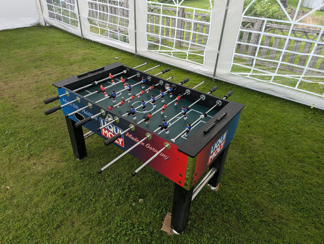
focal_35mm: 24
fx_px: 225
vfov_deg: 56.9
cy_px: 122
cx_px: 162
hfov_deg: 71.5
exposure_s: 1/347
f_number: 1.85
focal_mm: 6.81
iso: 44
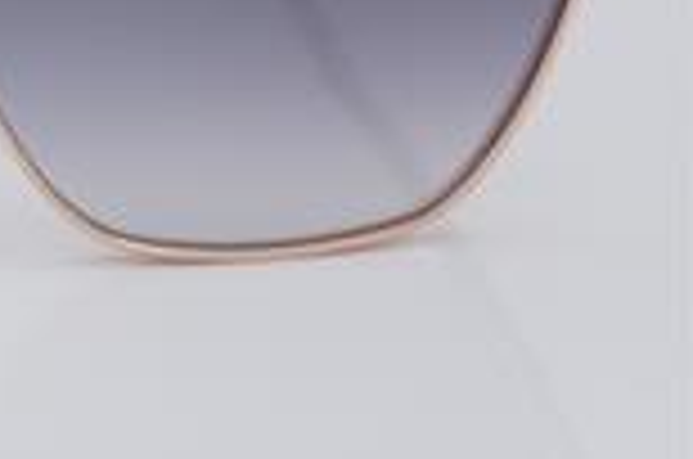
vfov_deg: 6.3
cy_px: -68
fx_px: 4117
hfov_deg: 9.5
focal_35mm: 214
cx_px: -198
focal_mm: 55
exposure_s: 1/4
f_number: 32
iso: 100
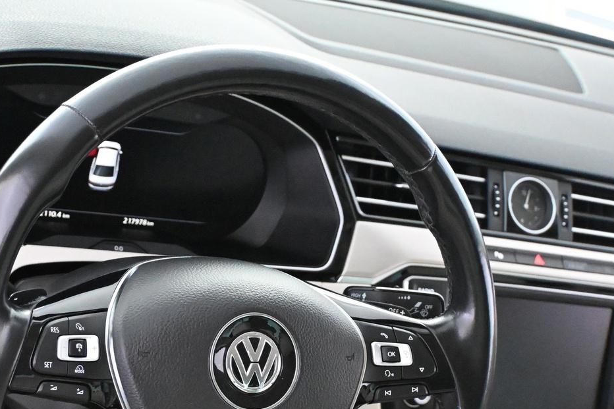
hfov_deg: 27.6
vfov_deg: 18.5
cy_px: 314
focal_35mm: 73
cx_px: 219
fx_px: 1245
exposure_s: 1/60
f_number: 4.5
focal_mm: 28
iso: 10000
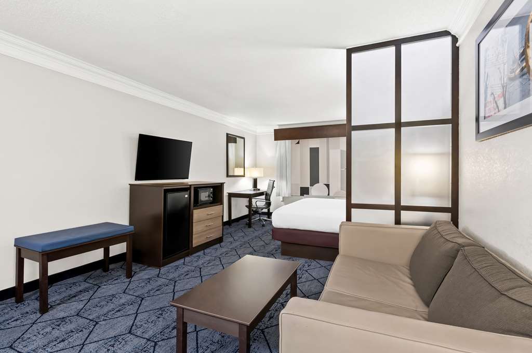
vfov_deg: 70.3
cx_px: 266
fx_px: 251
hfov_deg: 93.3
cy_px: 176
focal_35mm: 17
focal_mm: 17
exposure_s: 3
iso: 800
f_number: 8
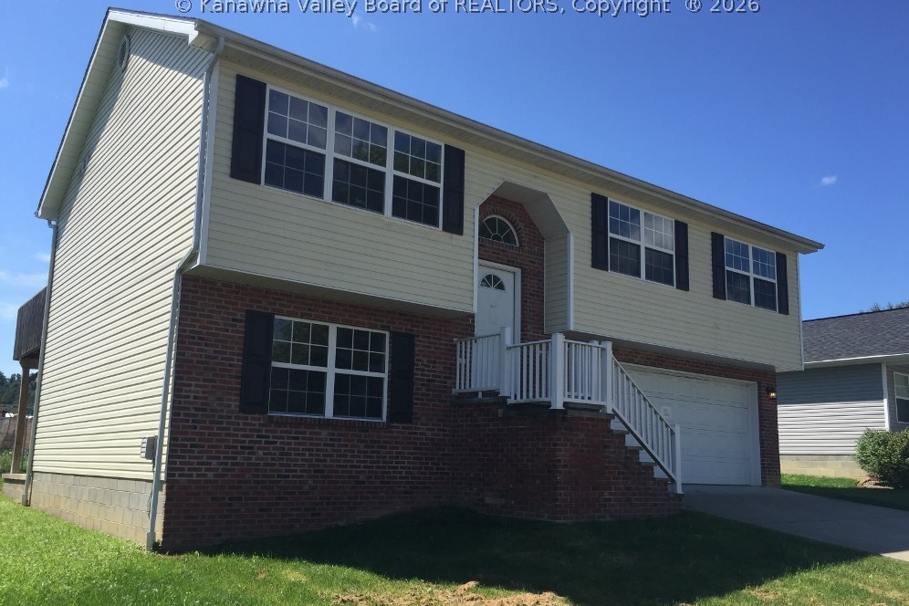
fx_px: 783
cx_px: 466
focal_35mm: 31
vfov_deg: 42.3
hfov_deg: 60.3
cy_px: 338
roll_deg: -2.4
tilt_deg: +10.4
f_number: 2.2
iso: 32
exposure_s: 1/1464
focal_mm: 4.15
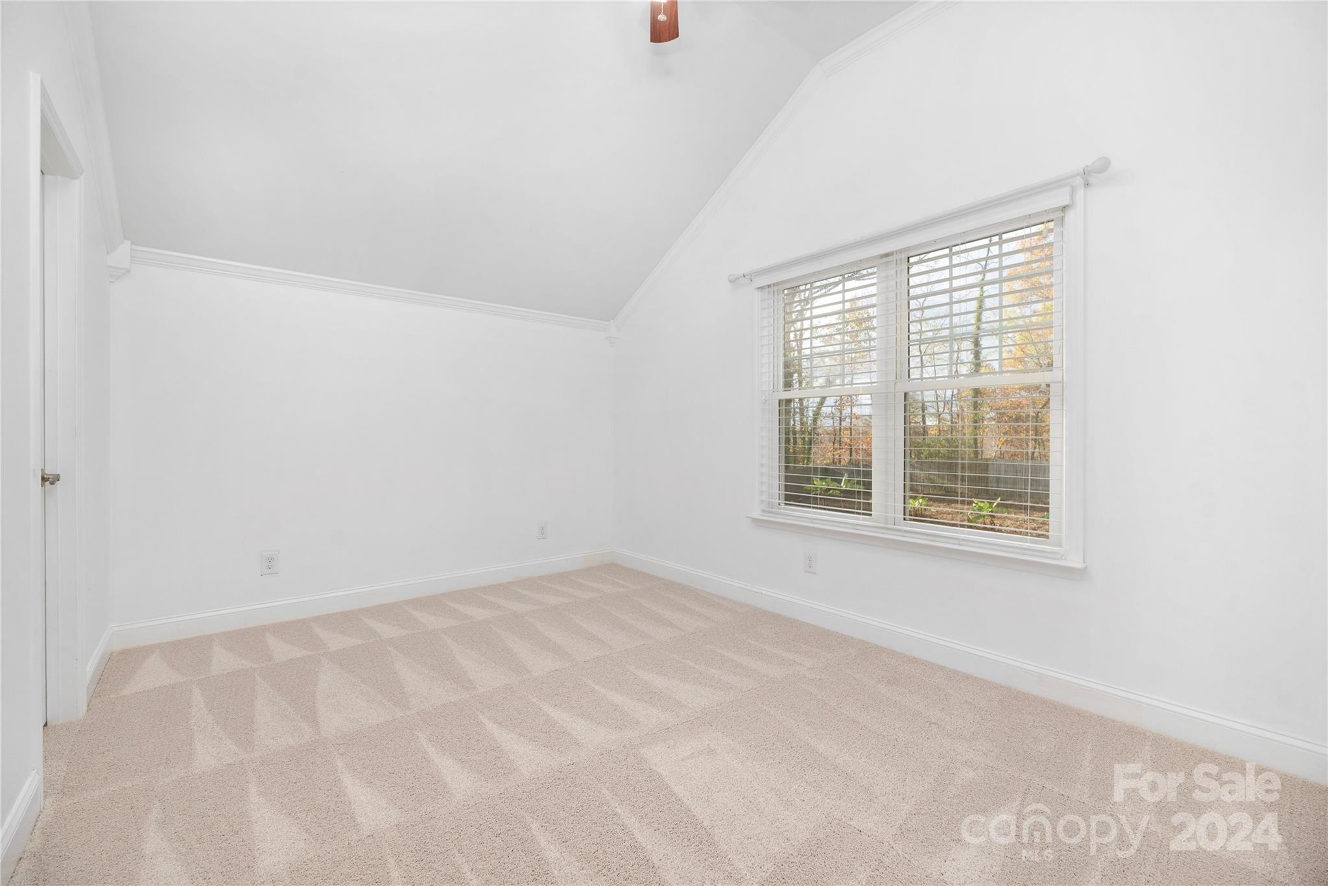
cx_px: 664
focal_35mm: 15
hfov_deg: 100.4
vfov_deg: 77.3
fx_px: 553
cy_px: 443
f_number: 6.3
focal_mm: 15
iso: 320
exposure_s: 1/200
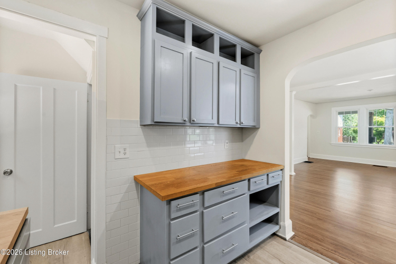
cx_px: 198
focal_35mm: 15
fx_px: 165
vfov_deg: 77.3
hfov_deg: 100.4
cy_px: 132
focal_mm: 10
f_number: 8
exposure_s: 1/20
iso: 400
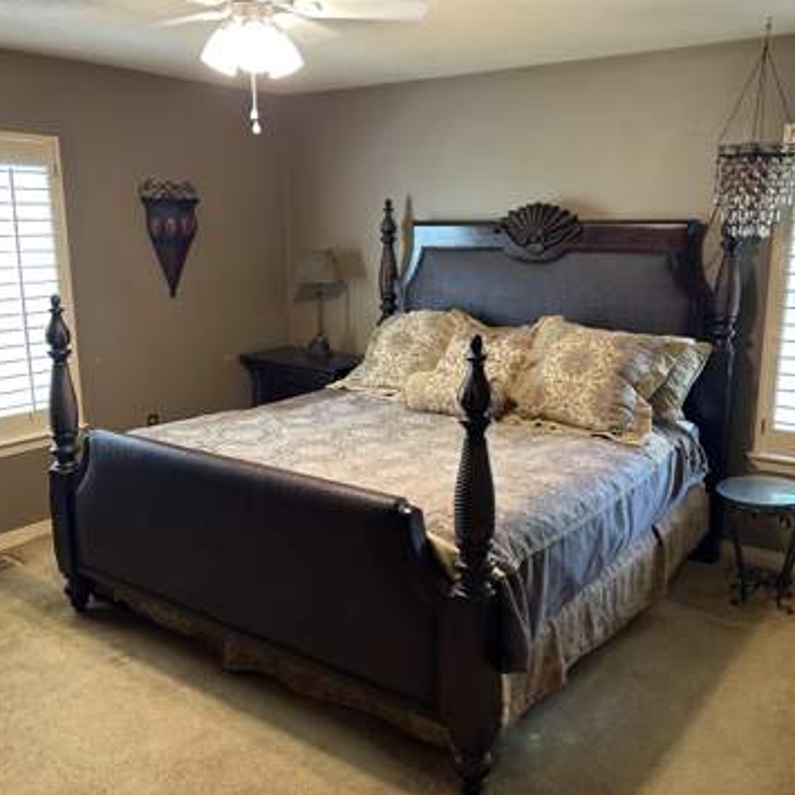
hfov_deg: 52.5
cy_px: 395
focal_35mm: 31
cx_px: 401
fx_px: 805
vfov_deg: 52.5
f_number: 1.5
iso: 400
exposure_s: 1/60
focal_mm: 5.7
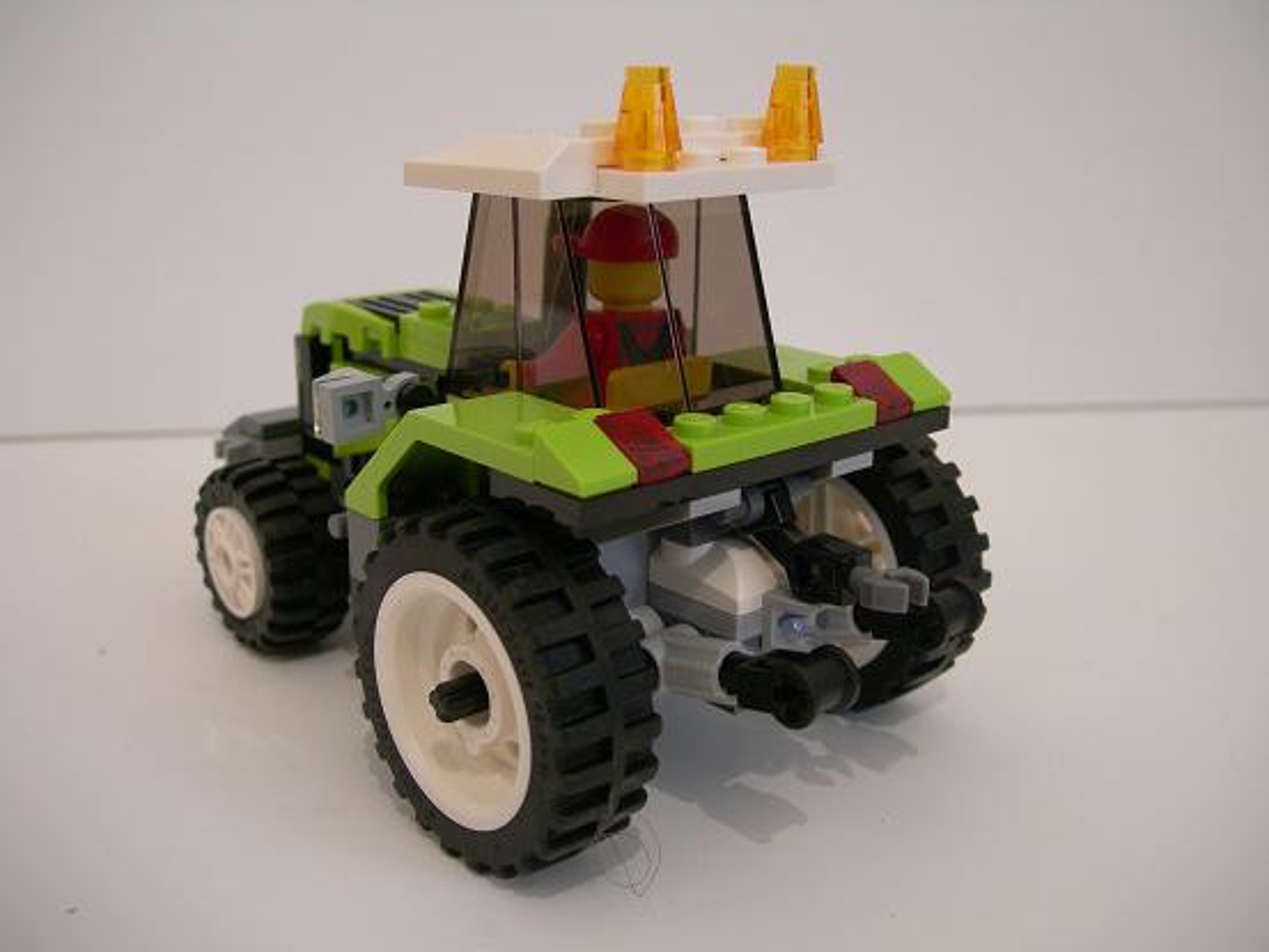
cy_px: 476
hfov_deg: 49.0
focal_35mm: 38
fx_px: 1393
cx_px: 634
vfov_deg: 37.7
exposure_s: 1/3.2
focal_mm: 7.8
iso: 200
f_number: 2.8
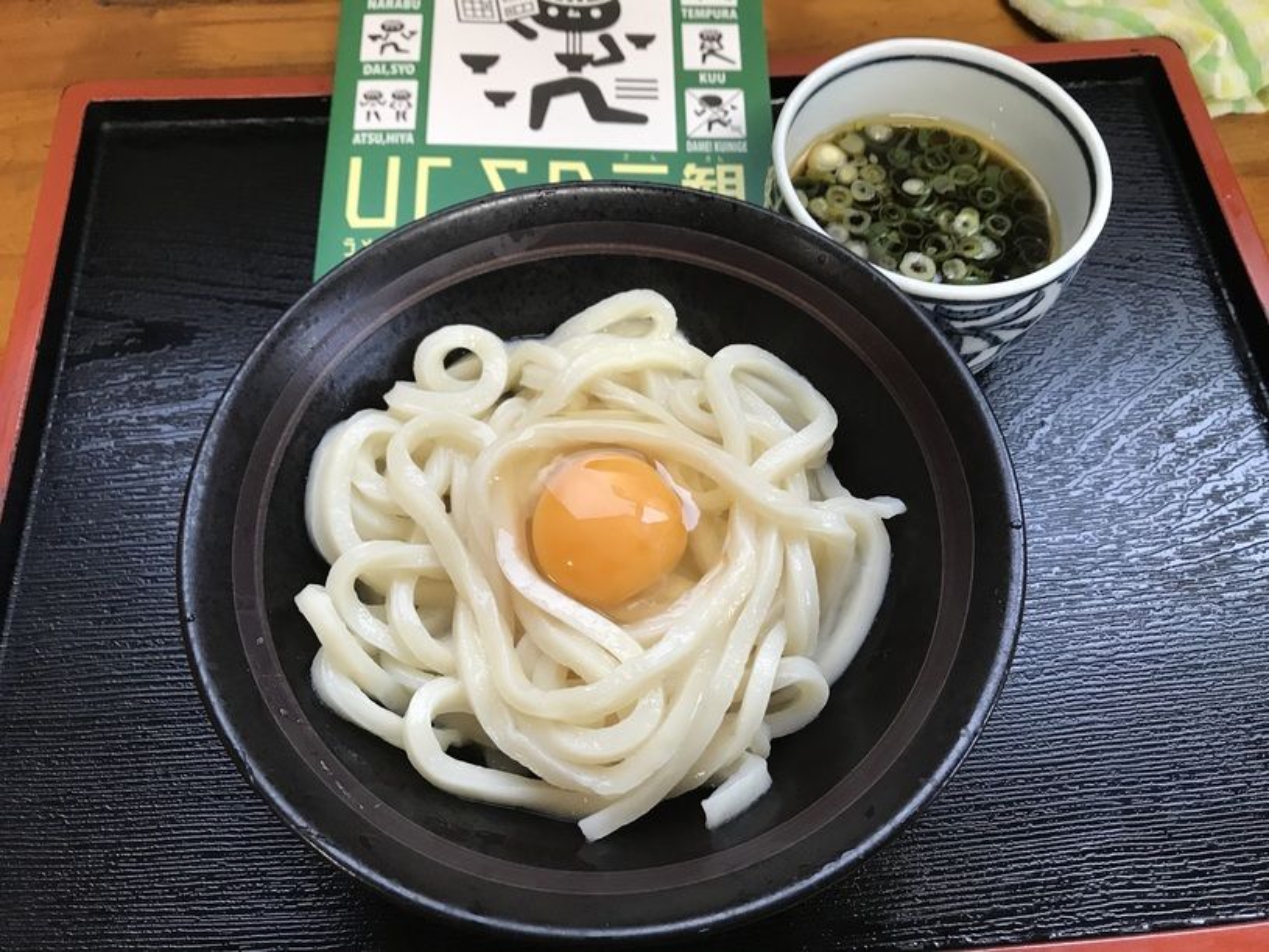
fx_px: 1026
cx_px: 634
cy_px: 476
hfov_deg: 63.5
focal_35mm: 28
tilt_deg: -62.9
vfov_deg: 49.7
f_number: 1.8
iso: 40
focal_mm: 3.99
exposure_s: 1/20
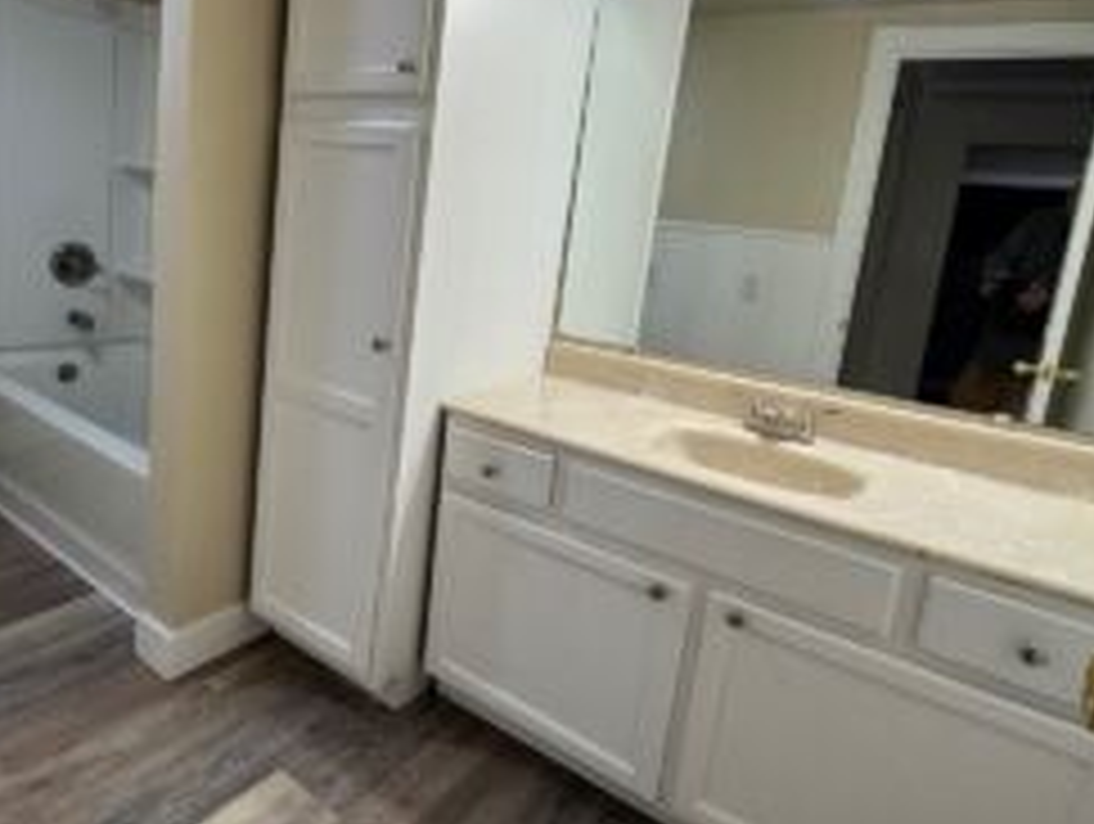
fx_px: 728
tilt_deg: -11.5
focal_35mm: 23
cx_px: 455
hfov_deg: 73.3
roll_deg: -5.9
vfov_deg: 58.8
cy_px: 351
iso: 100
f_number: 2.2
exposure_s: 1/120
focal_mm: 2.22
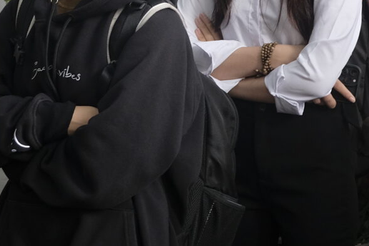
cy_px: 27
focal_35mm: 143
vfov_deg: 9.6
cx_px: 691
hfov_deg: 12.9
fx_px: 1466
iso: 400
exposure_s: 1/100
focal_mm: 22.3
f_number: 4
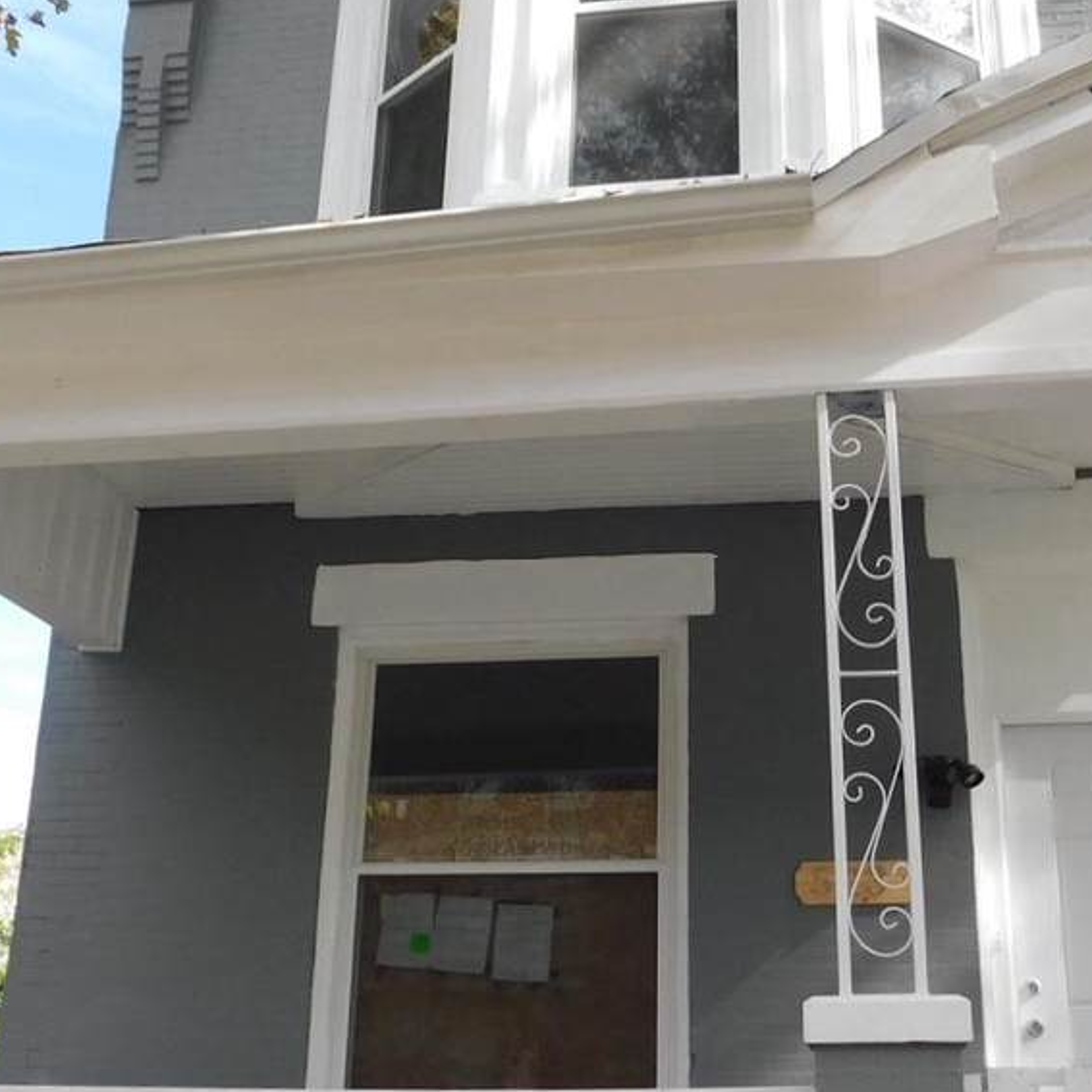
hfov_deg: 36.7
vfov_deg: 36.8
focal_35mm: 46
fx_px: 1642
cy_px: 513
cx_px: 656
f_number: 3
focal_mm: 4
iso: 125
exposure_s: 1/400
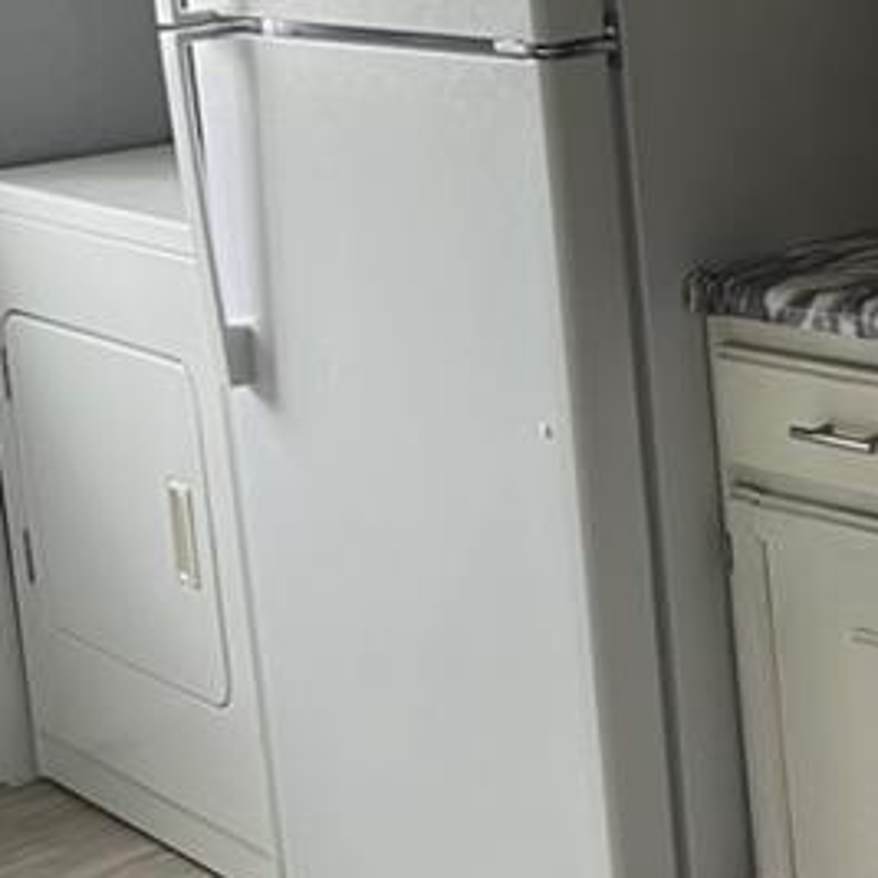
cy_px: 128
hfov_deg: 17.7
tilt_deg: -8.9
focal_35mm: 88
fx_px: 2525
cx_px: 1312
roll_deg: +3.0
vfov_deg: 19.4
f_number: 1.5
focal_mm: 5.7
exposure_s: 1/60
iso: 125
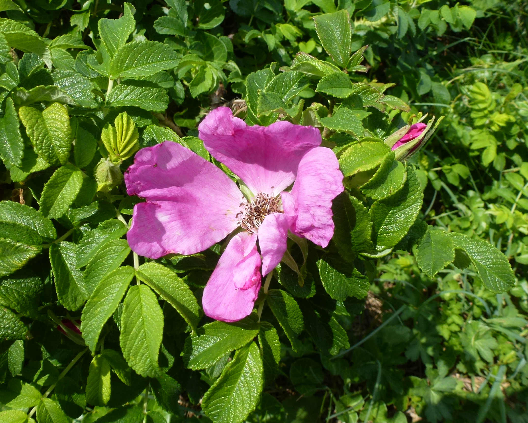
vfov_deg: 49.9
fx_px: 453
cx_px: 271
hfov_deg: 60.4
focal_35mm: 29
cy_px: 198
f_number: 4
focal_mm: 4.3
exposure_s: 1/640
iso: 100
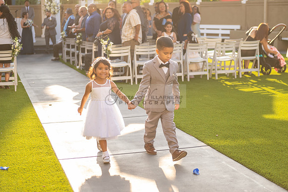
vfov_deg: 21.9
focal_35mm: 62
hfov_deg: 32.4
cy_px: 96
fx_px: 496
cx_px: 144
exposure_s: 1/1000
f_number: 2.8
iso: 400
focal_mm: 62
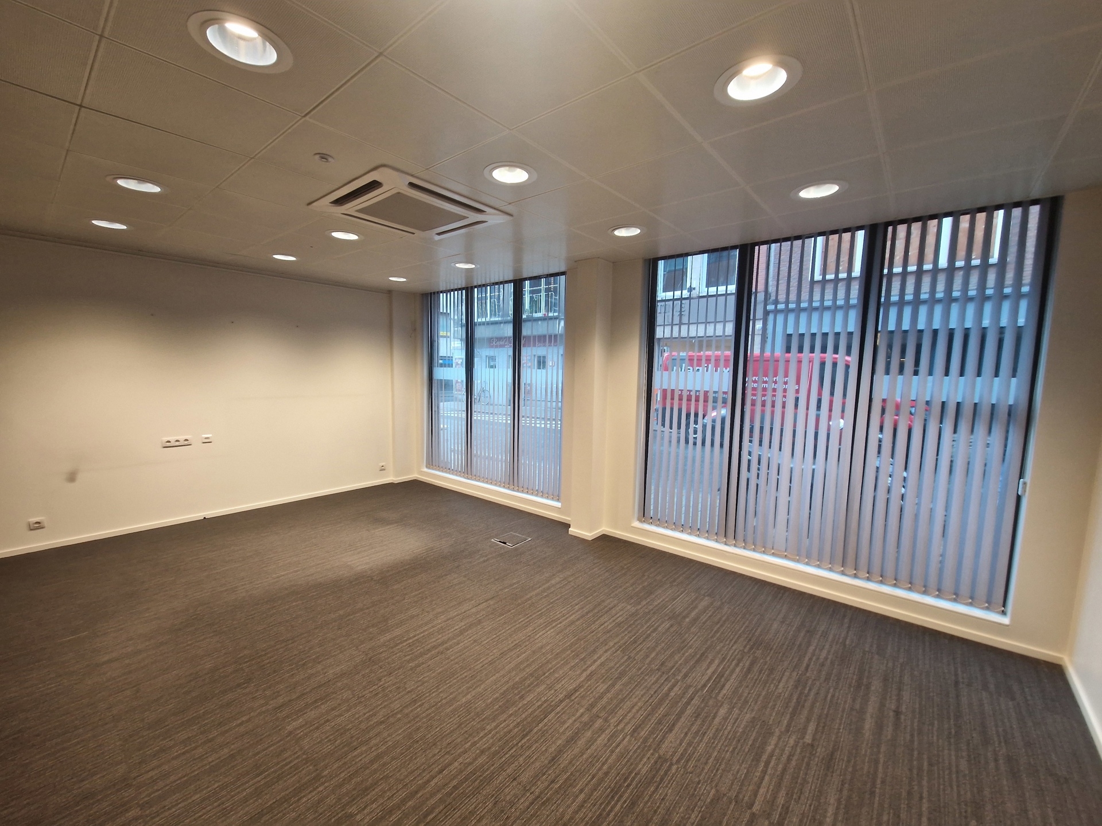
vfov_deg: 89.9
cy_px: 413
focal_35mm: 13
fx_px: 414
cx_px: 551
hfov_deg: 106.2
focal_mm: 2.2
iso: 200
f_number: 2.2
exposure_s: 1/50
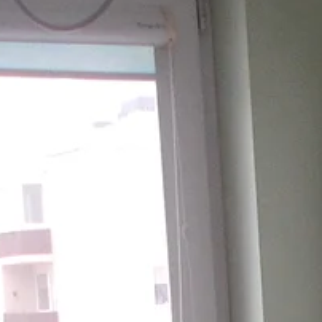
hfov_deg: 9.4
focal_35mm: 182
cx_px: 416
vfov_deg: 8.9
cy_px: 724
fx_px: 1915
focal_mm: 4.6
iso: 80
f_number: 3.2
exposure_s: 1/25
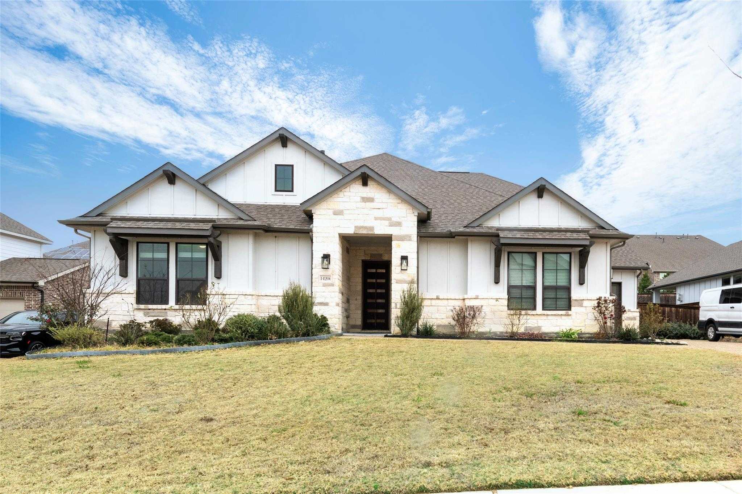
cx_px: 371
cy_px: 247
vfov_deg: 81.2
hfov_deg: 104.3
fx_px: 288
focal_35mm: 14
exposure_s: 1/160
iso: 200
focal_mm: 14
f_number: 8
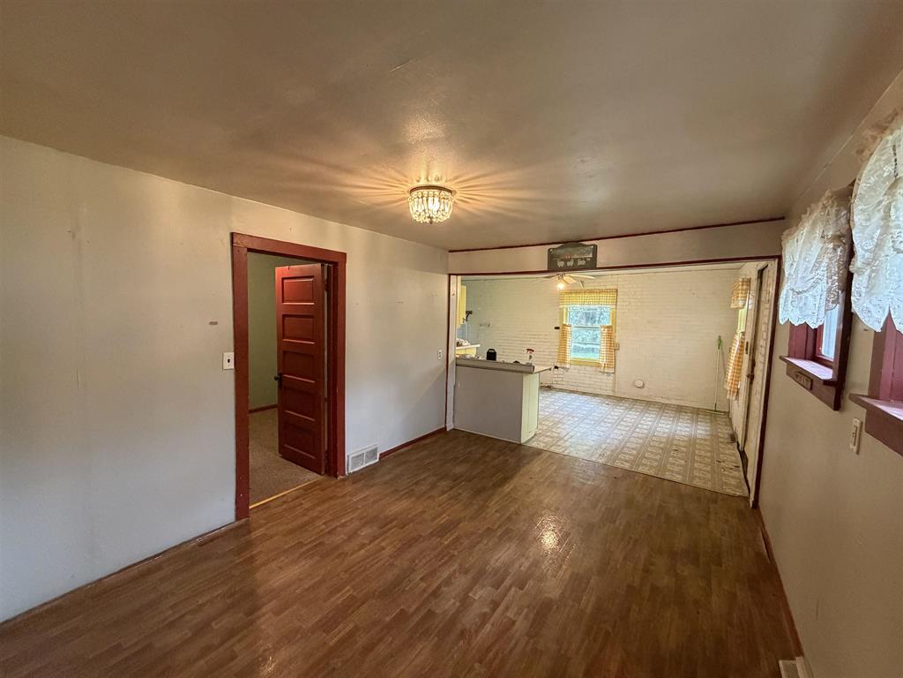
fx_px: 365
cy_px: 339
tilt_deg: -4.0
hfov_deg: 102.1
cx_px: 452
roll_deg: -0.1
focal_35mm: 14
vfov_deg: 85.7
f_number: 2.2
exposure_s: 1/60
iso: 500
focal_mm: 2.22
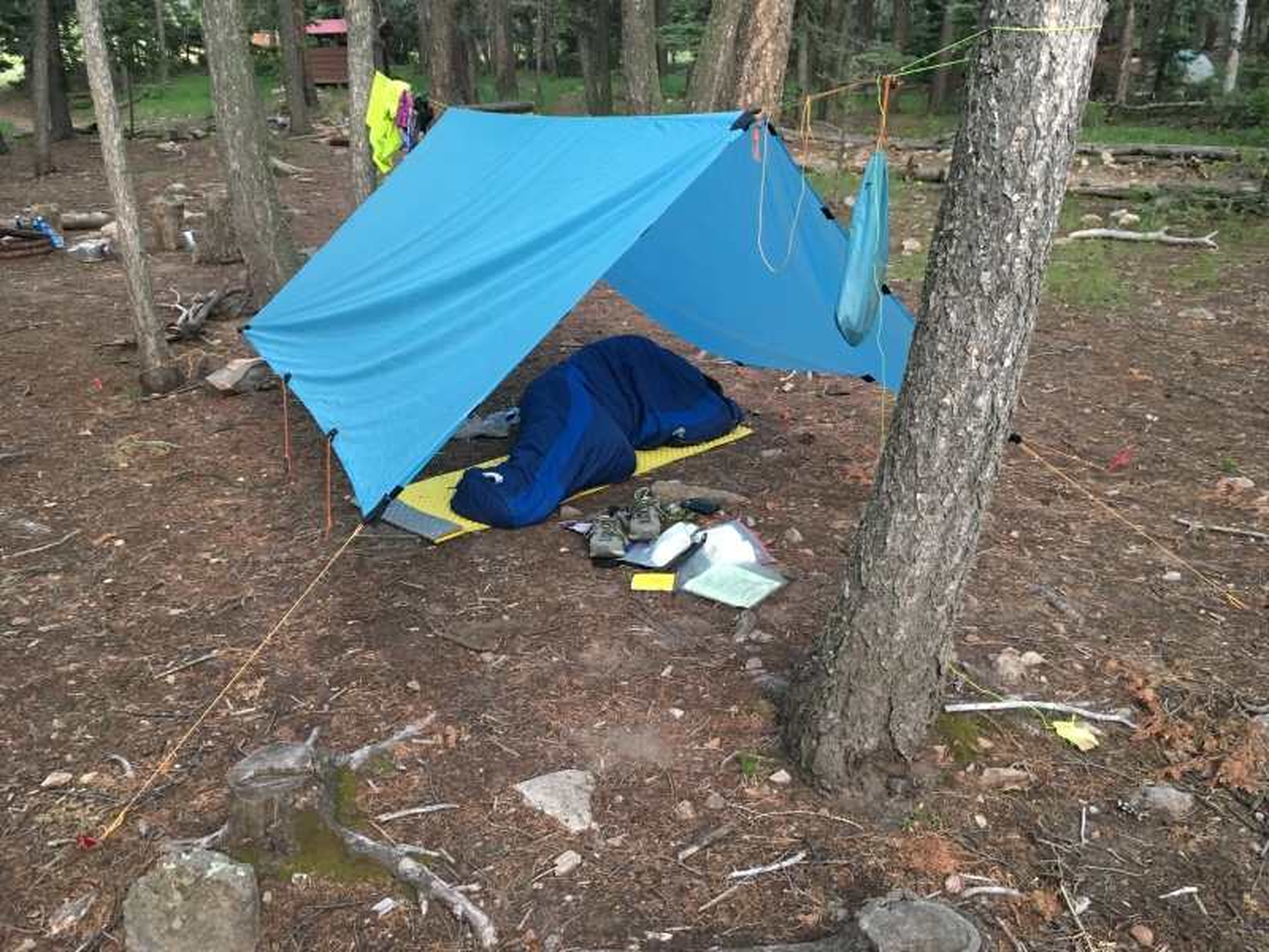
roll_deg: -3.0
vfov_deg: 48.2
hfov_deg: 61.7
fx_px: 1063
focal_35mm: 29
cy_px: 476
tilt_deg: -15.7
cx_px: 634
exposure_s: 1/30
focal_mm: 4.15
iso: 125
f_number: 2.2
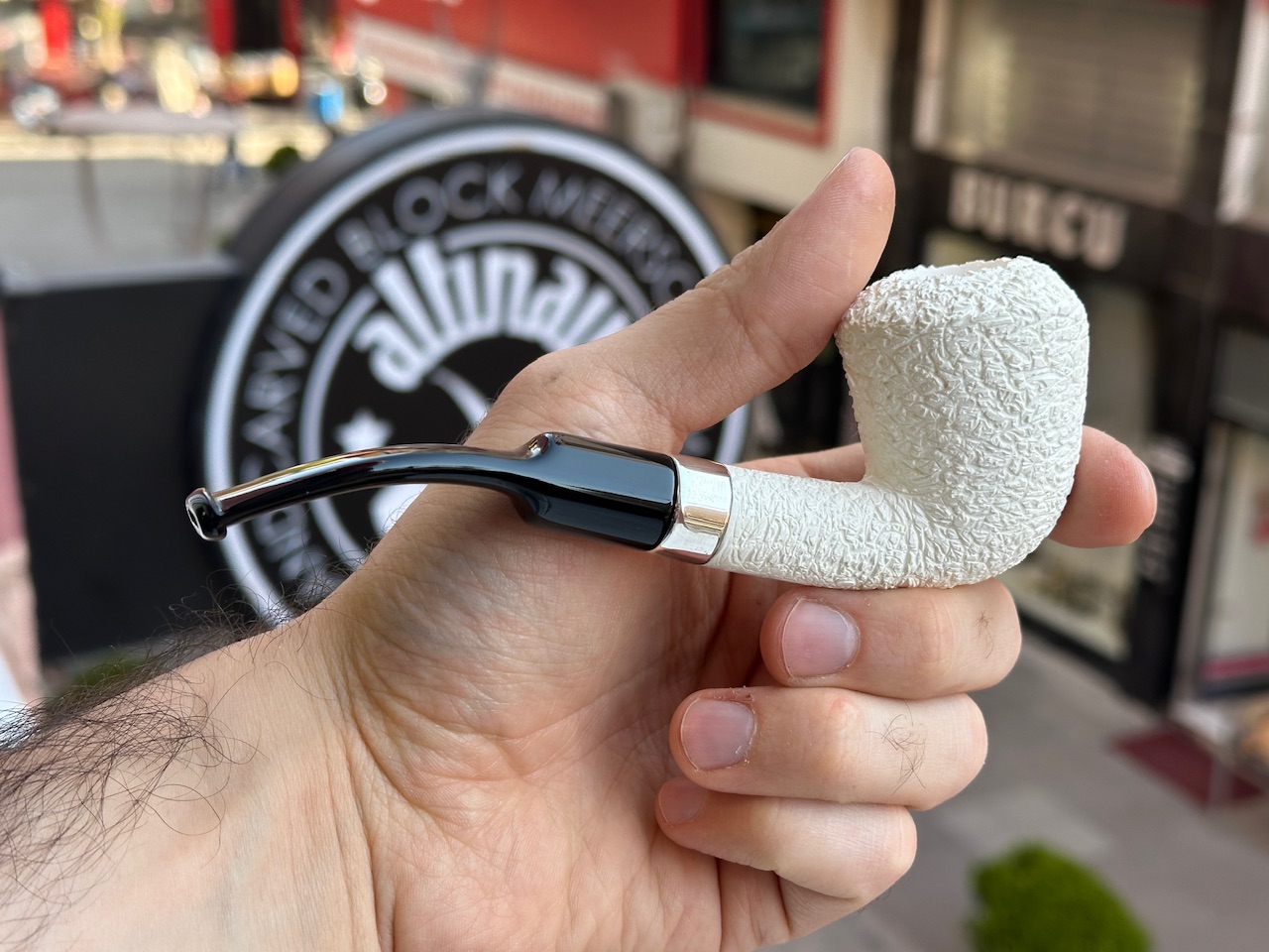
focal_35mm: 48
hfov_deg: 39.7
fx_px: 1760
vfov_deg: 30.3
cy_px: 476
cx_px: 634
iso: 64
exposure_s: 1/355
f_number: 1.78
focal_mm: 6.86
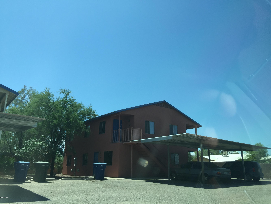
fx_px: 227
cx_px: 136
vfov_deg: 48.2
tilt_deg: +14.5
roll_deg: -1.2
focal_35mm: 29
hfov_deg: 61.7
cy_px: 102
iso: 32
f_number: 2.2
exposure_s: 1/514
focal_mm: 4.15
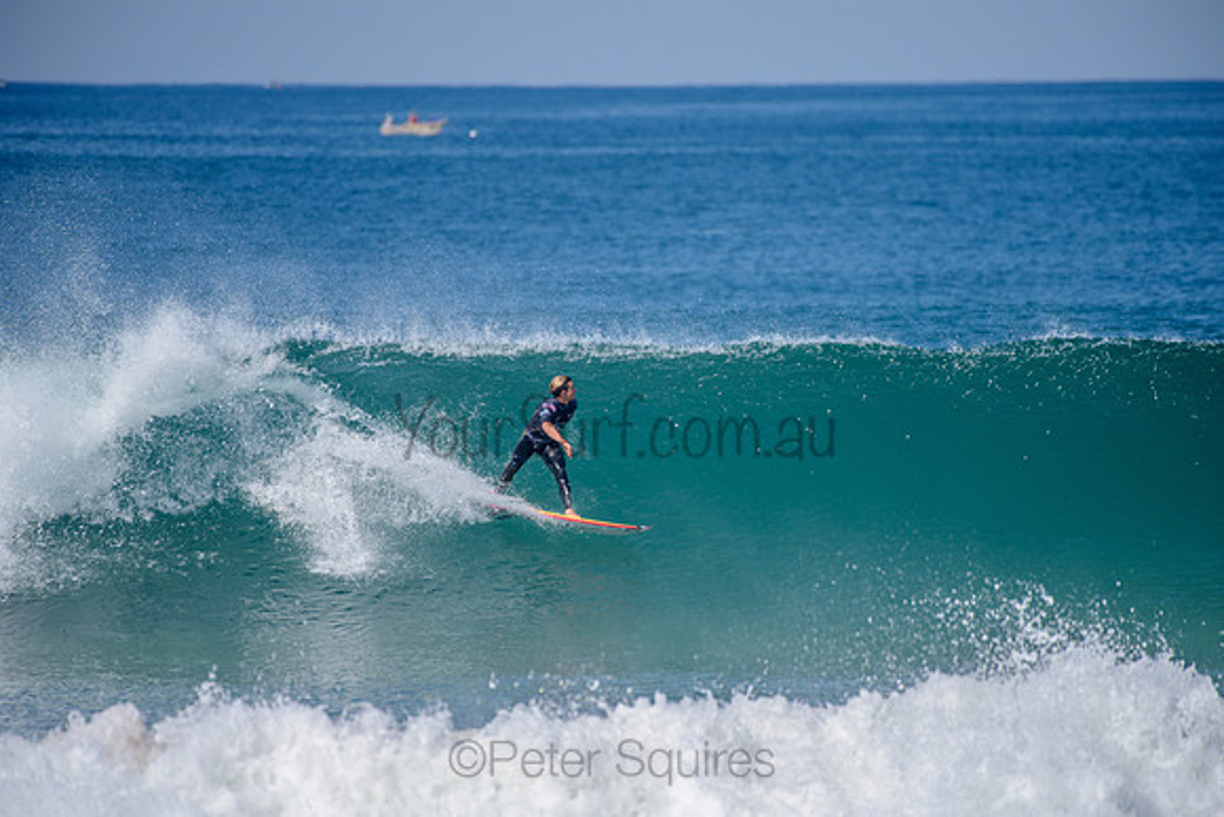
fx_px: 17003
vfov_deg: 2.8
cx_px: 612
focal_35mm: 500
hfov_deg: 4.1
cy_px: 408
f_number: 5.6
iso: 160
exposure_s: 1/2000
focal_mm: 500
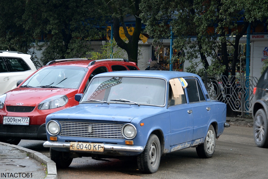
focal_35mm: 112
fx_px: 837
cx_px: 134
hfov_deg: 18.2
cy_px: 90
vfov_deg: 12.2
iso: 450
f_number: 5
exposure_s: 1/60
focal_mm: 75
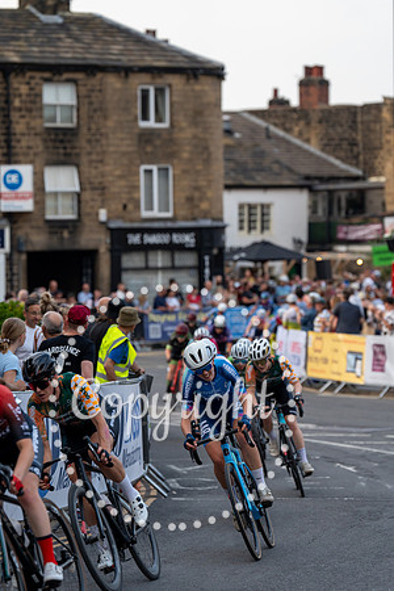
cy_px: 296
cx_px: 197
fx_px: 2315
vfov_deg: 14.6
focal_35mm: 141
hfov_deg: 9.7
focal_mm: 141
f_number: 3.5
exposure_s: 1/1000
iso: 500
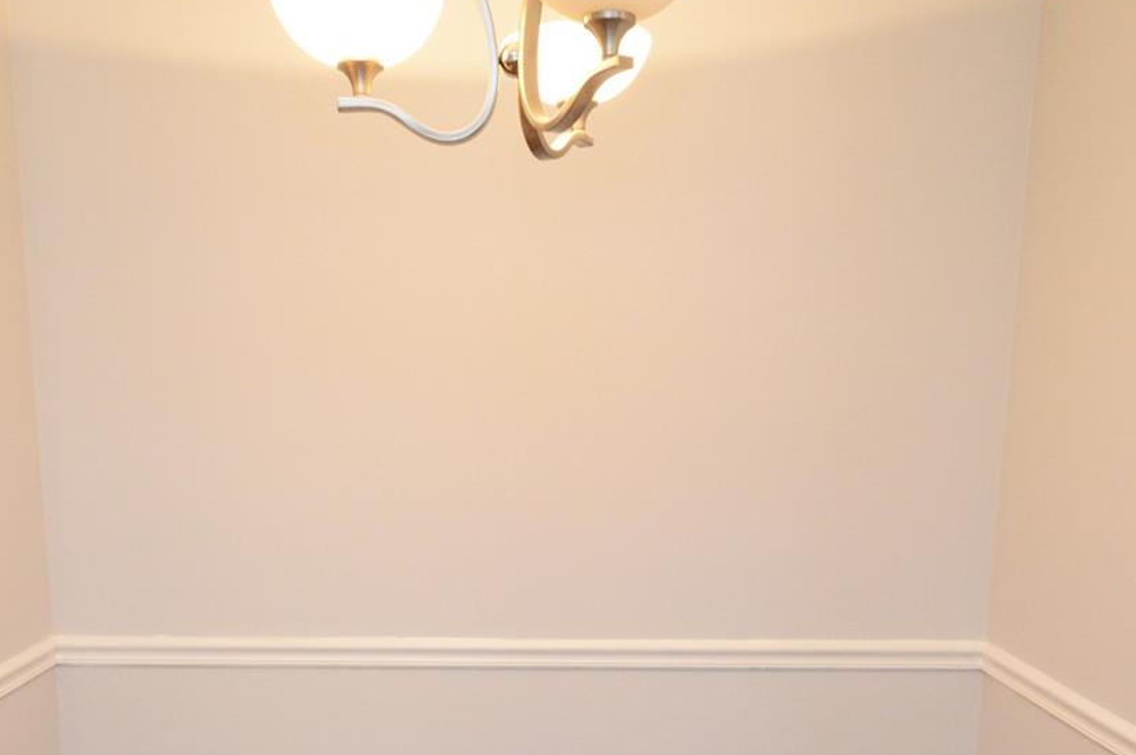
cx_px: 527
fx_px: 1103
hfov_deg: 54.4
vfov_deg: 36.0
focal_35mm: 35
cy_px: 648
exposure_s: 1/60
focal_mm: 12
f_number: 4.5
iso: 1600
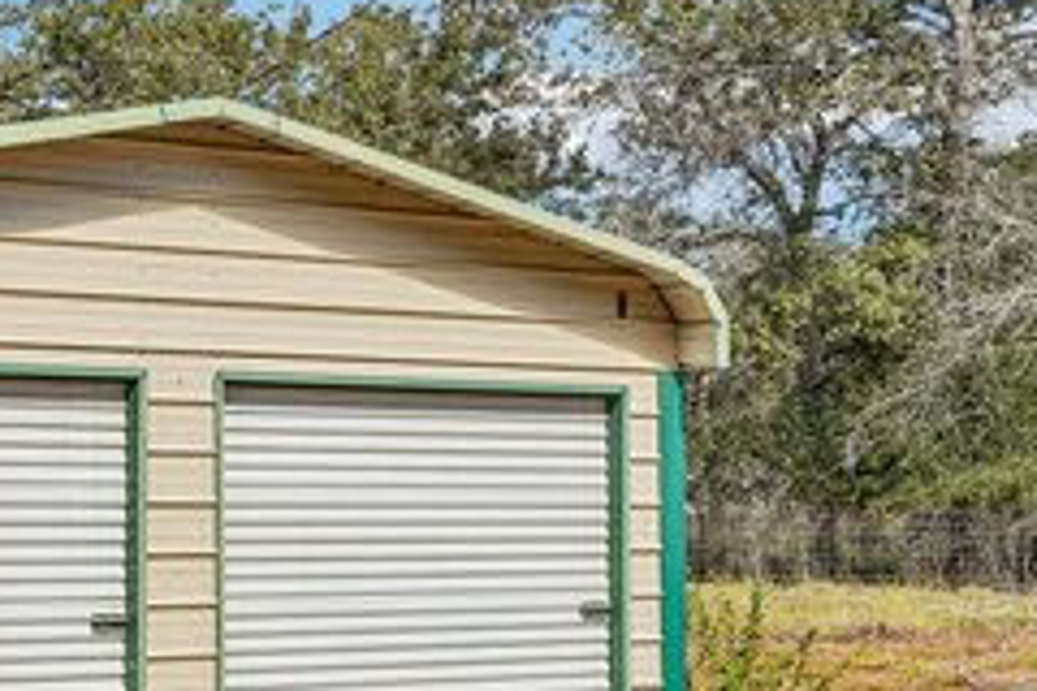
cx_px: -52
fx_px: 2304
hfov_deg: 24.0
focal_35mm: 80
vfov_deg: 17.0
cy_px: 477
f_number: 8
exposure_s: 1/250
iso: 100
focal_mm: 30
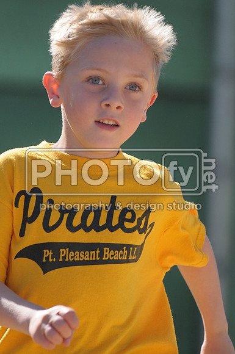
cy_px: 177
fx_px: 3241
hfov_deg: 4.2
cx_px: 118
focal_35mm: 330
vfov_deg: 6.3
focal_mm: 220
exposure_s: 1/2500
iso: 640
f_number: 4
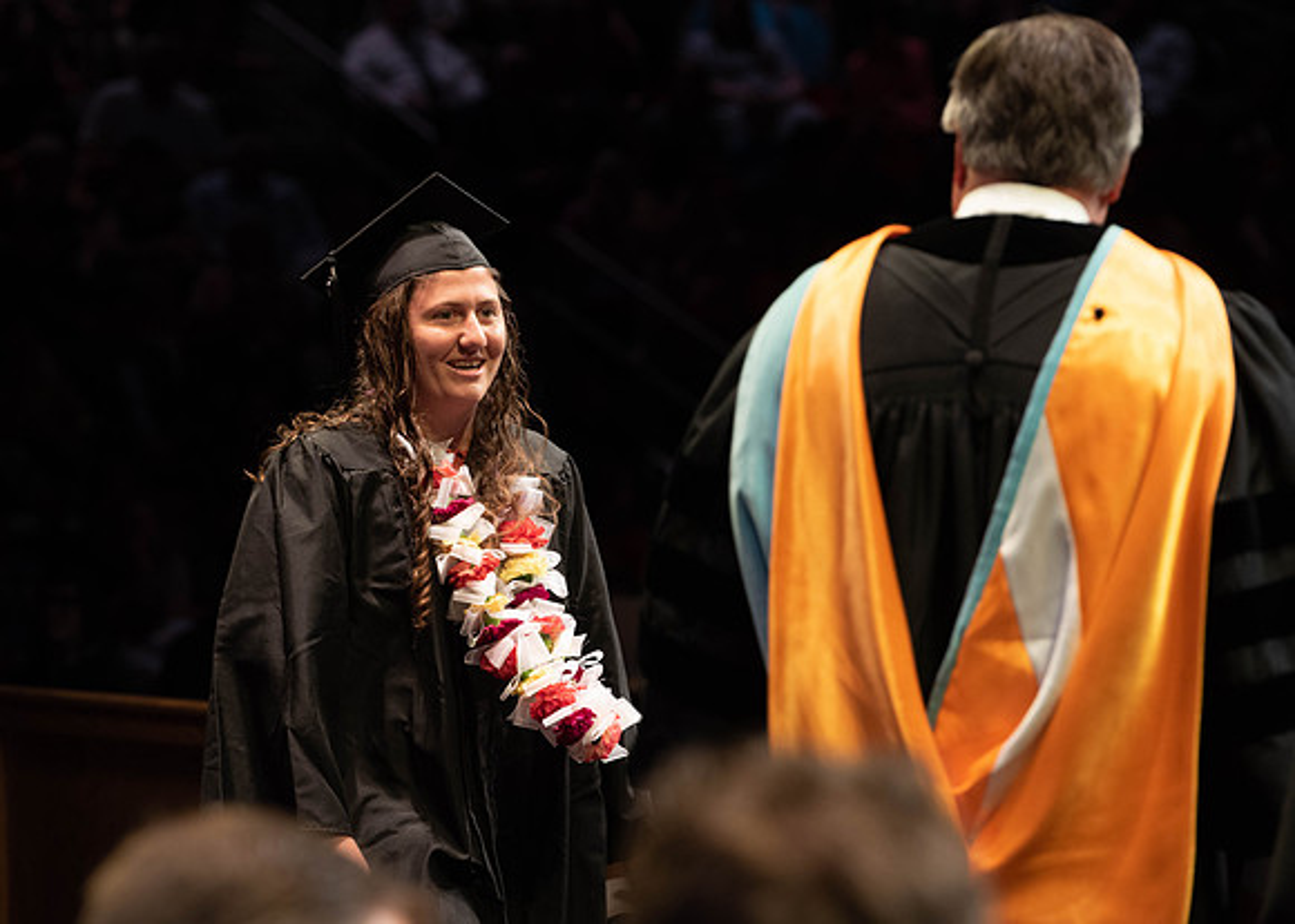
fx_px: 6159
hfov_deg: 12.0
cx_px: 602
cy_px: 462
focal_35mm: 168
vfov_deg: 8.6
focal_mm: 160
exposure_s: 1/320
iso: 1600
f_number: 4.5
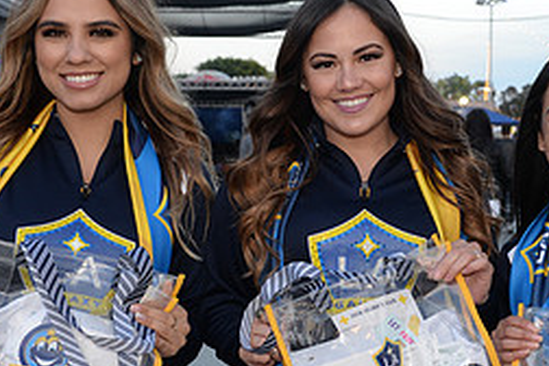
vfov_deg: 16.4
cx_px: 338
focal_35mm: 83
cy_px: 247
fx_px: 1266
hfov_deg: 24.4
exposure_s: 1/80
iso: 800
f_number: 7.1
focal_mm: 36
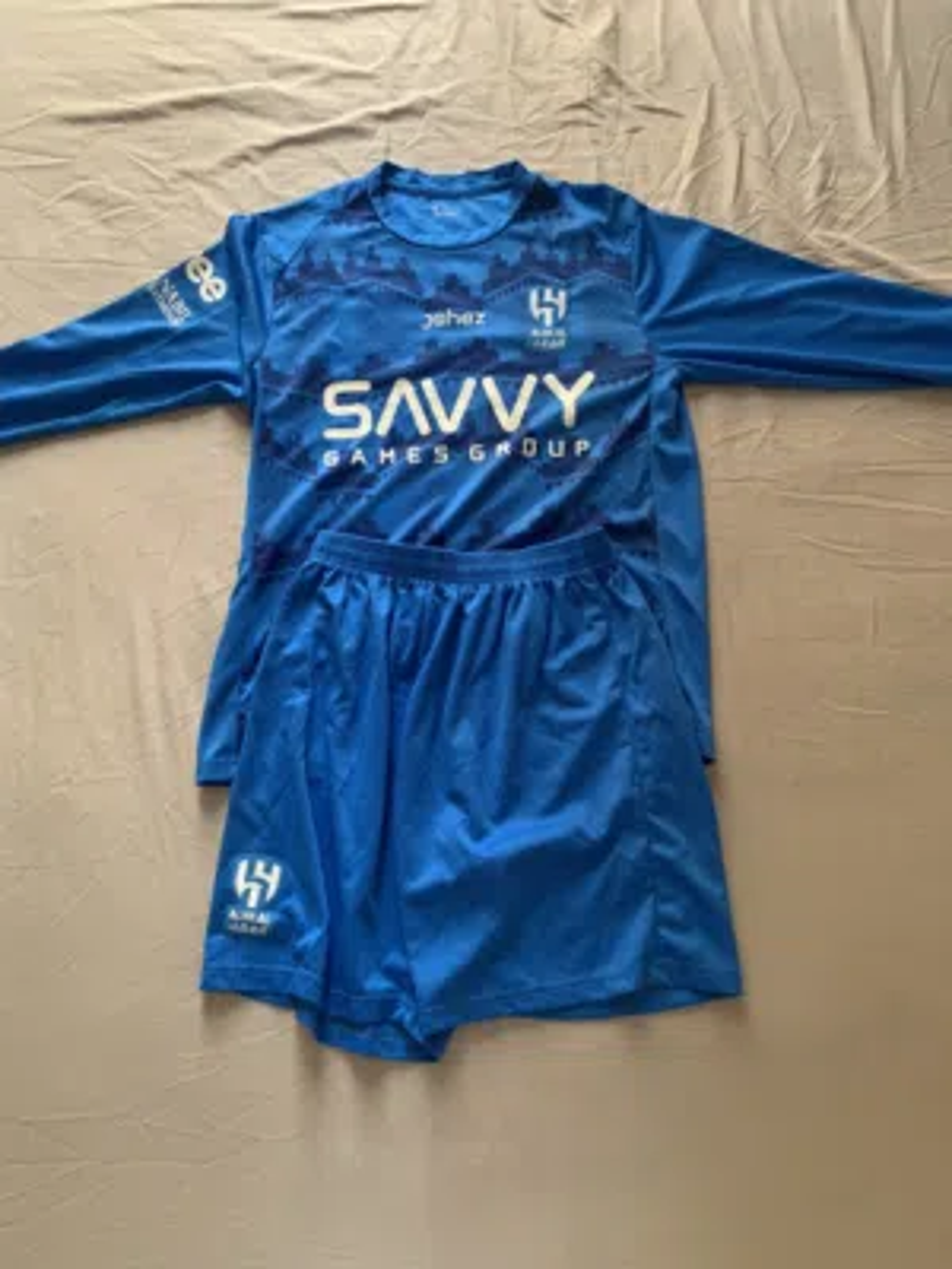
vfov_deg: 67.3
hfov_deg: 53.1
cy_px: 634
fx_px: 953
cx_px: 476
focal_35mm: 26
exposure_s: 1/46
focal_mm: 4.25
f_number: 1.8
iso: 400
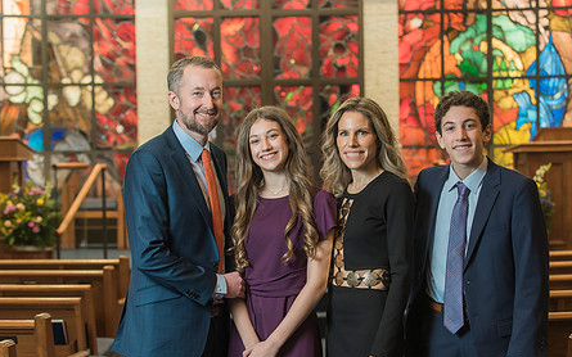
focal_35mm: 95
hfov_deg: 21.9
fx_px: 1481
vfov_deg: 13.8
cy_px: 212
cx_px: 301
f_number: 4
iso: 1250
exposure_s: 1/125
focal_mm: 70
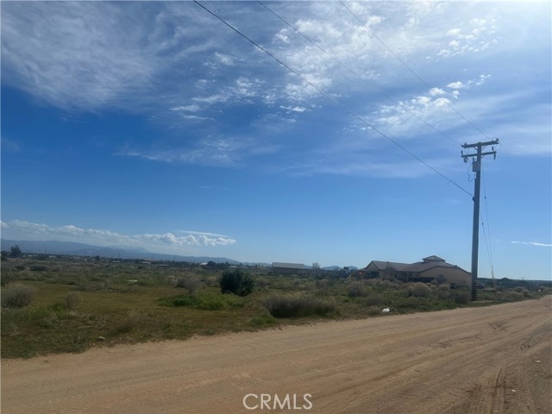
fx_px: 415
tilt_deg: +8.7
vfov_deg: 53.1
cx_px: 276
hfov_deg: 67.3
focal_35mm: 26
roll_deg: -3.8
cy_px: 207
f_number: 1.5
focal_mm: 5.7
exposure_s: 1/12658
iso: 50
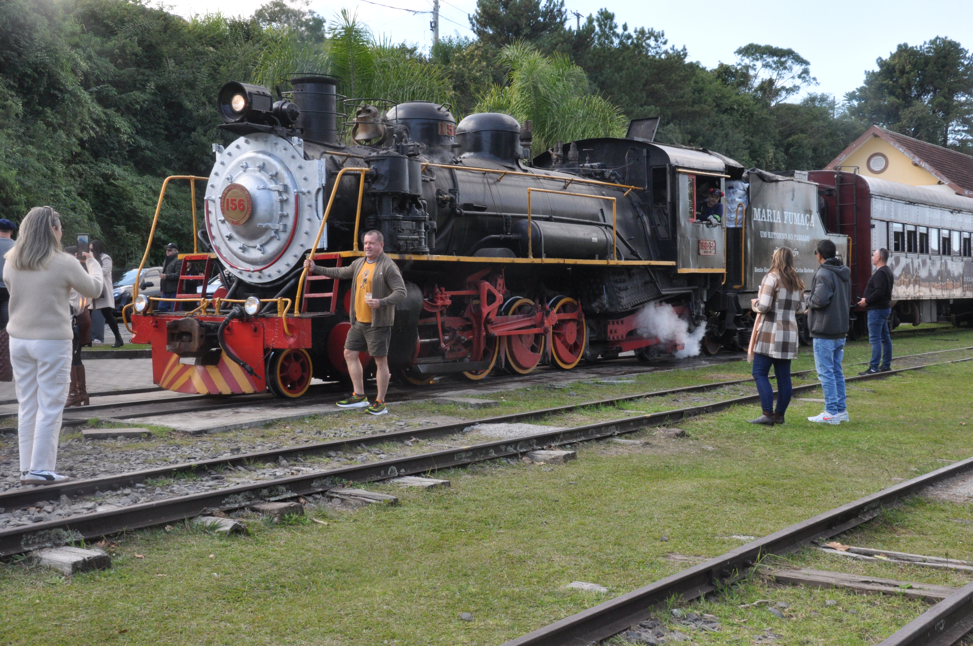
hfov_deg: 41.2
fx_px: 1296
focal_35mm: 48
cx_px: 486
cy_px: 323
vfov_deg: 28.0
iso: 720
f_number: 13
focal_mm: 32
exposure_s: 1/125
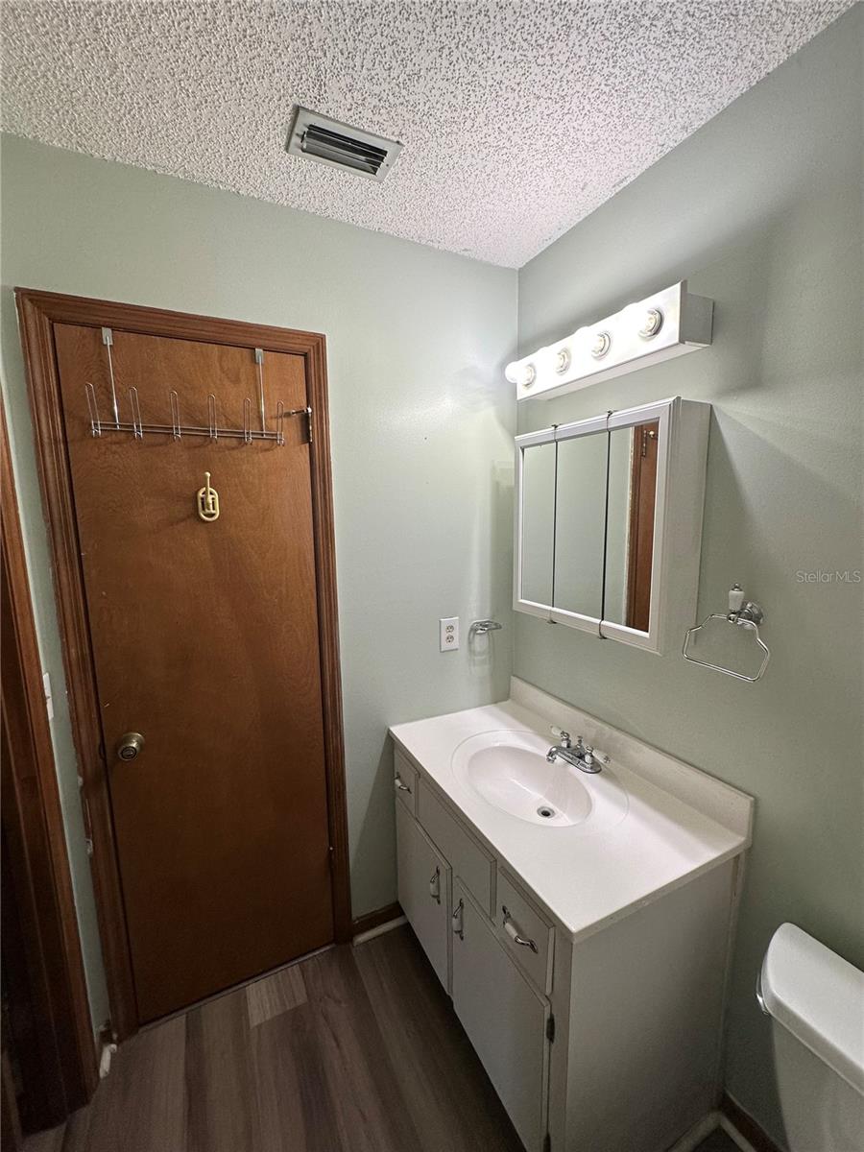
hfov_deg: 85.7
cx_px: 432
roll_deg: +0.1
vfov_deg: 102.1
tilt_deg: -7.4
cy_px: 576
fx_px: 466
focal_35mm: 14
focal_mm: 2.22
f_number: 2.2
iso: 125
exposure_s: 1/120
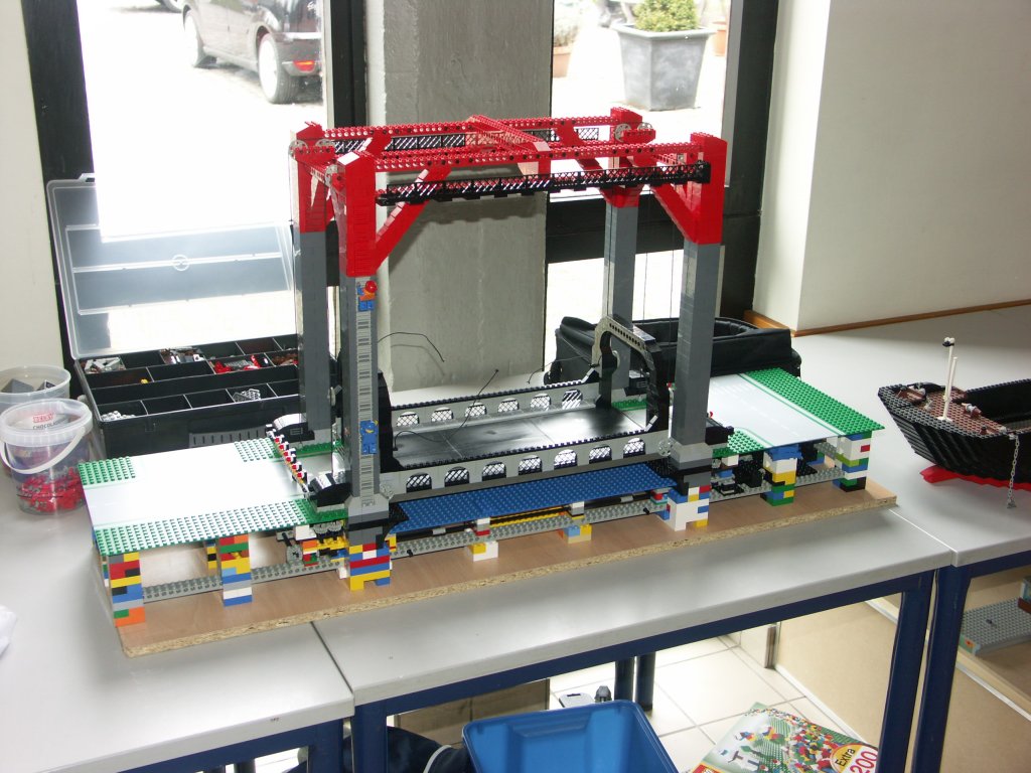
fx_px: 1251
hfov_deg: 44.8
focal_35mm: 42
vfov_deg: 34.3
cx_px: 516
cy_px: 386
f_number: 2.8
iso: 100
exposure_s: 1/50
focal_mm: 10.93
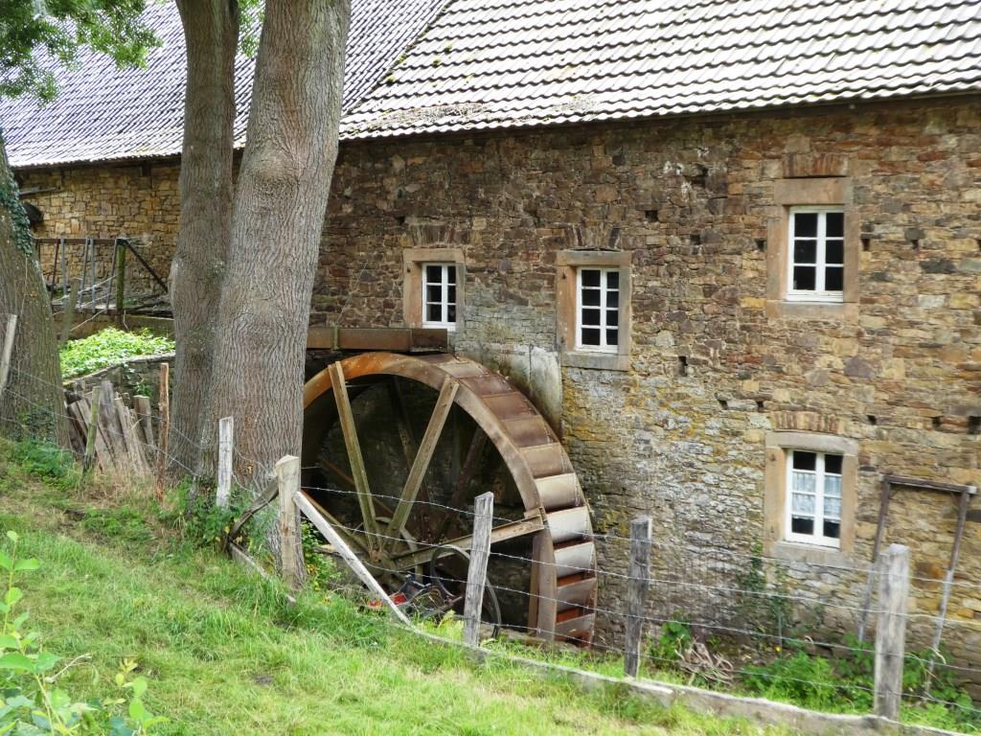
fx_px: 1417
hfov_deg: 38.2
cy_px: 368
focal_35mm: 50
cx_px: 490
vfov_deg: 29.1
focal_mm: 9
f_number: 4.1
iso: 160
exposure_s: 1/80
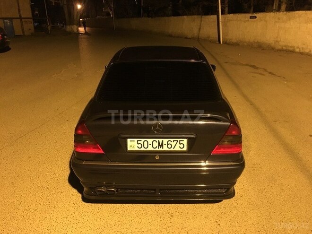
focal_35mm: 29
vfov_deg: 48.2
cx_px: 156
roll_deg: +0.5
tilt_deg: -18.8
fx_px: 261
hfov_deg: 61.7
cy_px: 117
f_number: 2.2
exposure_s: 1/17
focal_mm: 4.15
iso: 500
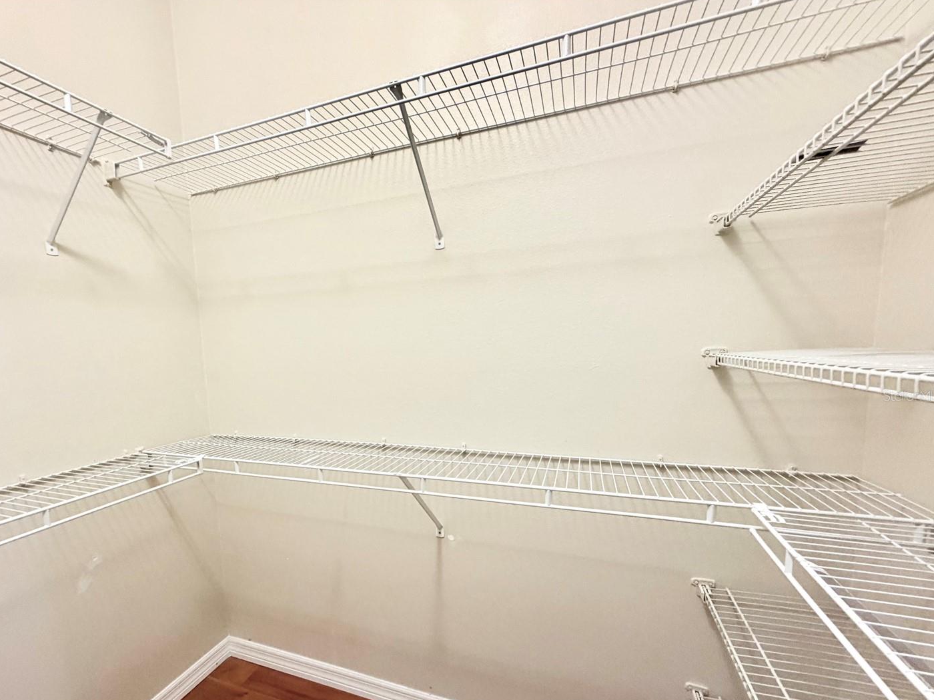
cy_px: 395
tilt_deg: -6.7
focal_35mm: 16
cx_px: 412
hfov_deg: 94.1
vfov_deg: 77.7
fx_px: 432
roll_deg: +2.1
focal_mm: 2.22
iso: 400
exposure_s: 1/60
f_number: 2.2
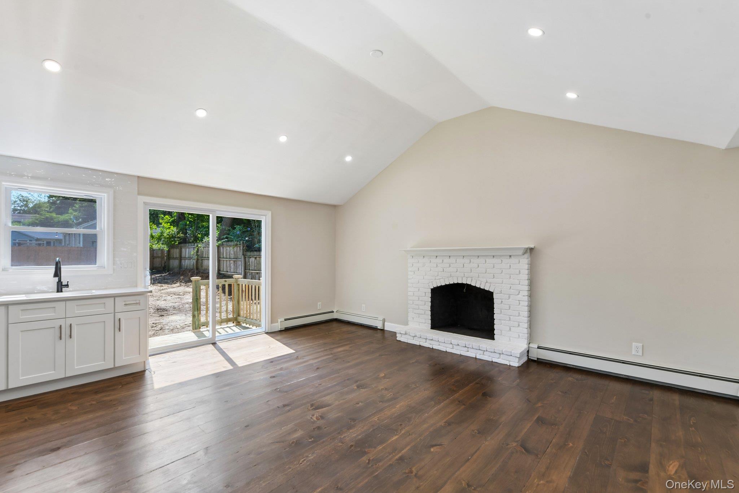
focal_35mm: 16
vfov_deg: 73.7
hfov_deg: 96.7
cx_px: 370
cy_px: 246
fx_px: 328
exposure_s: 1/50
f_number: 9
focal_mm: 16
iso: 250
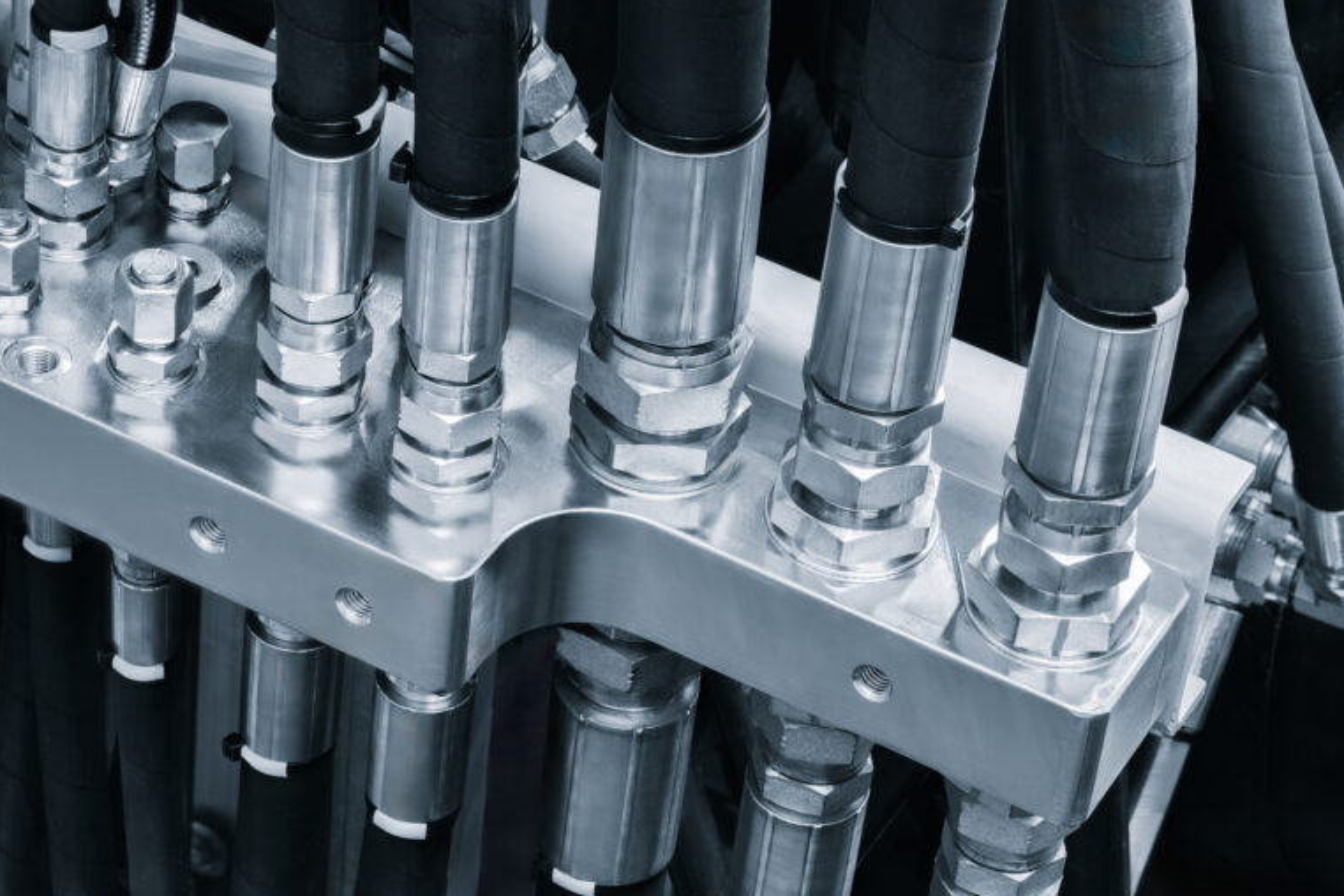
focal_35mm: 121
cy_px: 450
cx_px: 672
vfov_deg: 11.3
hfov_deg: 16.9
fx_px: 4517
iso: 500
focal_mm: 80
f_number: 18
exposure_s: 3.2
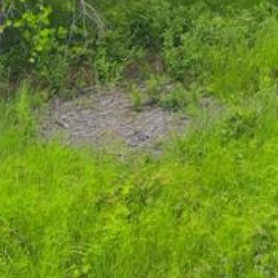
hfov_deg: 12.3
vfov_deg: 13.4
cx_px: 602
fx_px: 1099
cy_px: -167
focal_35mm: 121
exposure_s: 1/500
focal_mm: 4.5
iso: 100
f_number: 2.8
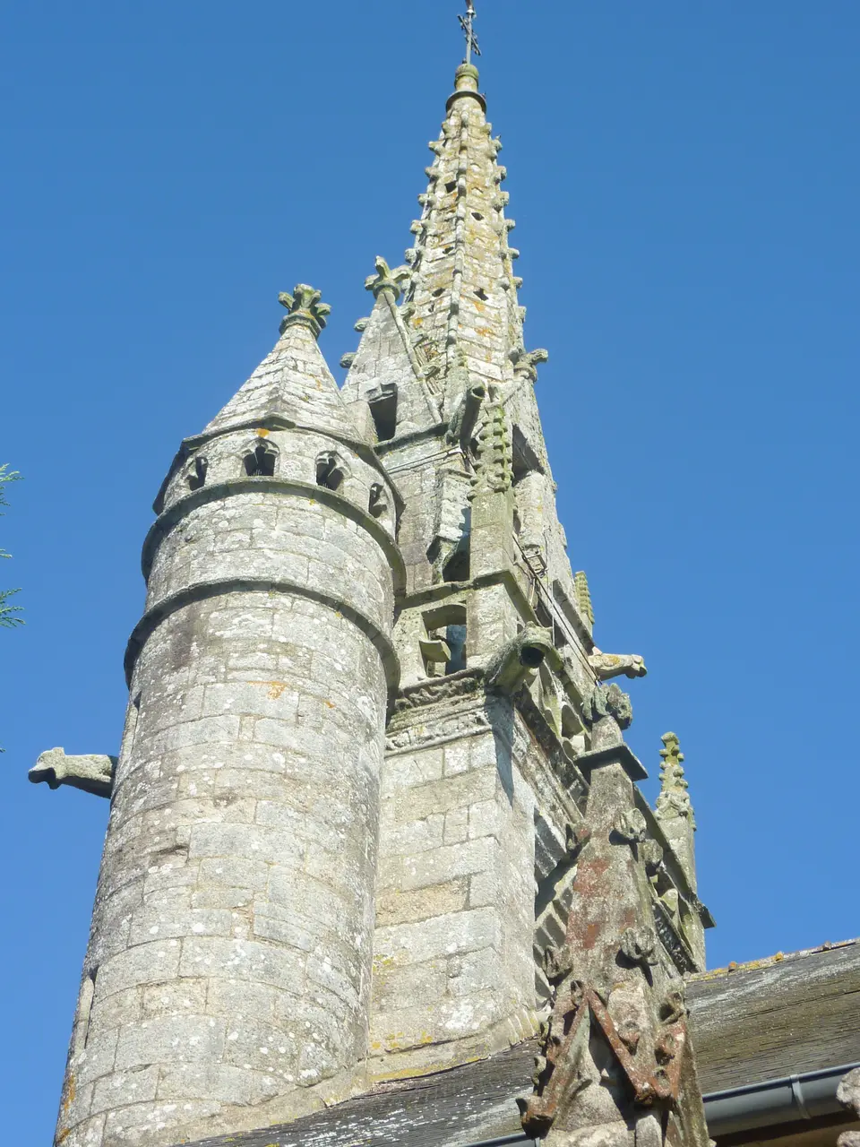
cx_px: 430
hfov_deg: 20.7
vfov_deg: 27.4
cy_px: 574
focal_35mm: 71
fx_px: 2352
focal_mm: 9.7
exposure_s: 1/400
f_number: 3.9
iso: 80
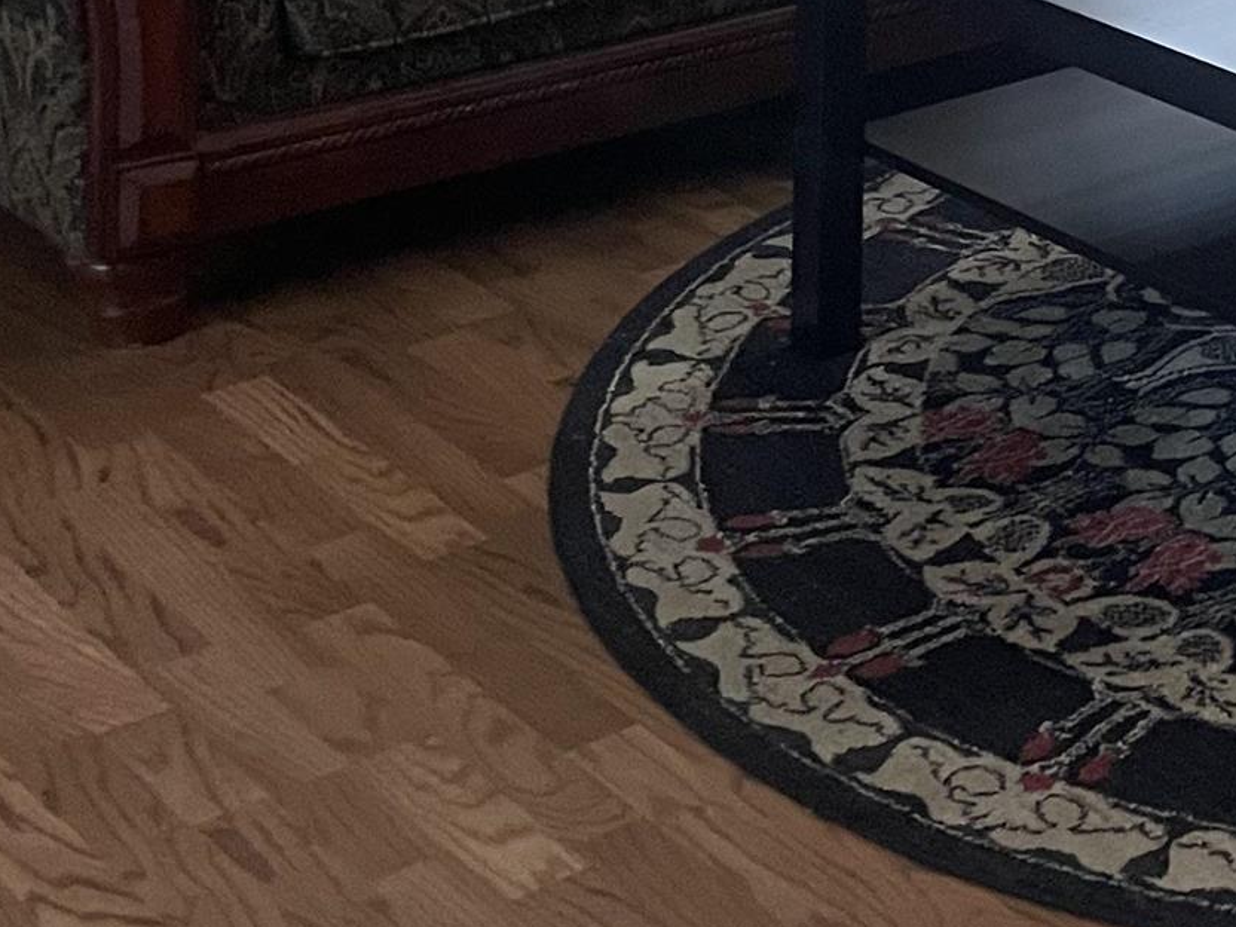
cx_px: 1435
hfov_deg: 19.4
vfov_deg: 14.2
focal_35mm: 96
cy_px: -539
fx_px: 3428
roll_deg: -1.2
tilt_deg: -7.5
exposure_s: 1/60
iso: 200
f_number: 1.6
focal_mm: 4.2
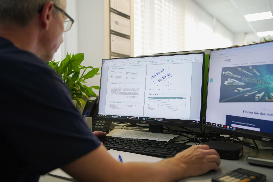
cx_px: 136
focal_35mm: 35
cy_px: 91
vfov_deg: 37.9
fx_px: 265
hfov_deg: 54.4
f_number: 2.8
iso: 800
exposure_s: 1/125
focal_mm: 35
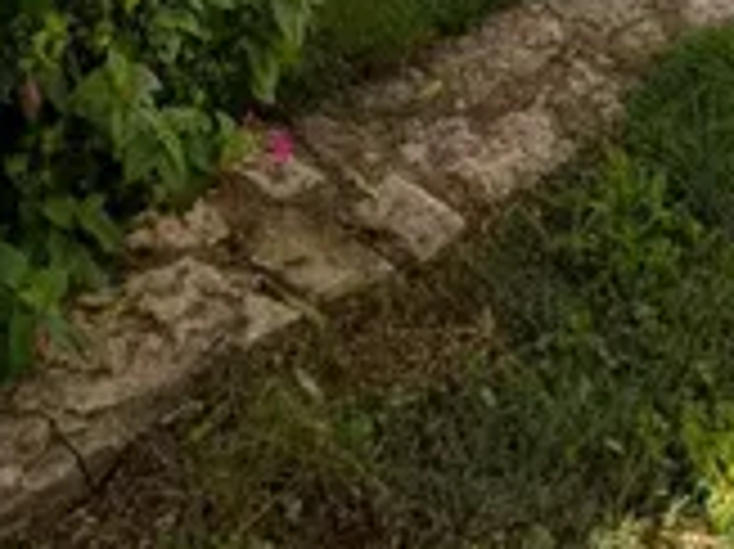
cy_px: -598
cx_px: 446
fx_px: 1250
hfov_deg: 32.6
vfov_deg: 17.0
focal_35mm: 59
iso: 45
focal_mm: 2.02
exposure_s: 1/2342
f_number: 1.7
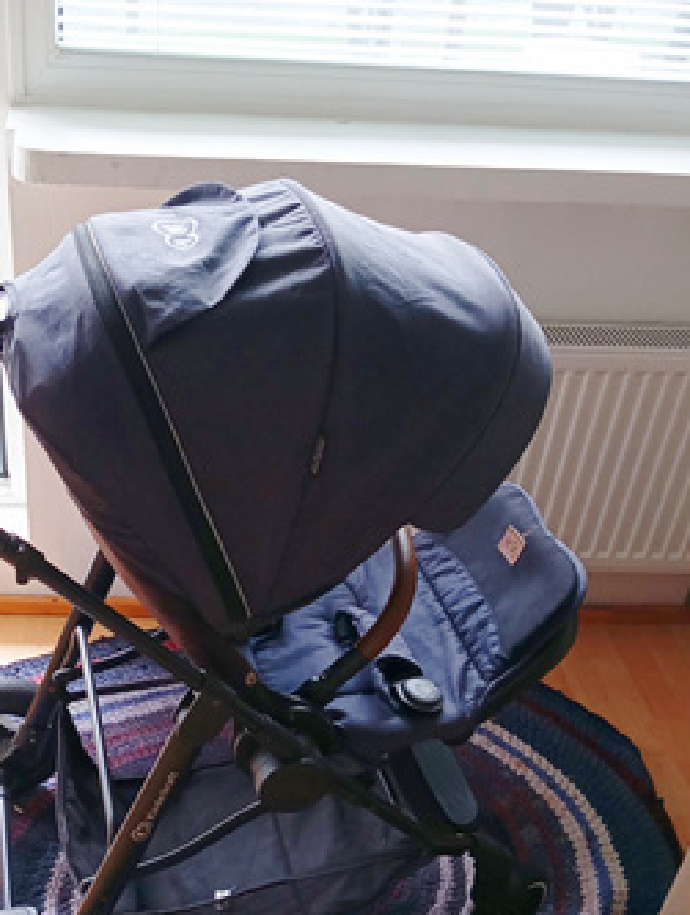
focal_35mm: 42
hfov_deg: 34.0
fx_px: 1113
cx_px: 202
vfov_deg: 44.2
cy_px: 594
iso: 1099
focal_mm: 4.22
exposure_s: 1/33.3
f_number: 1.8
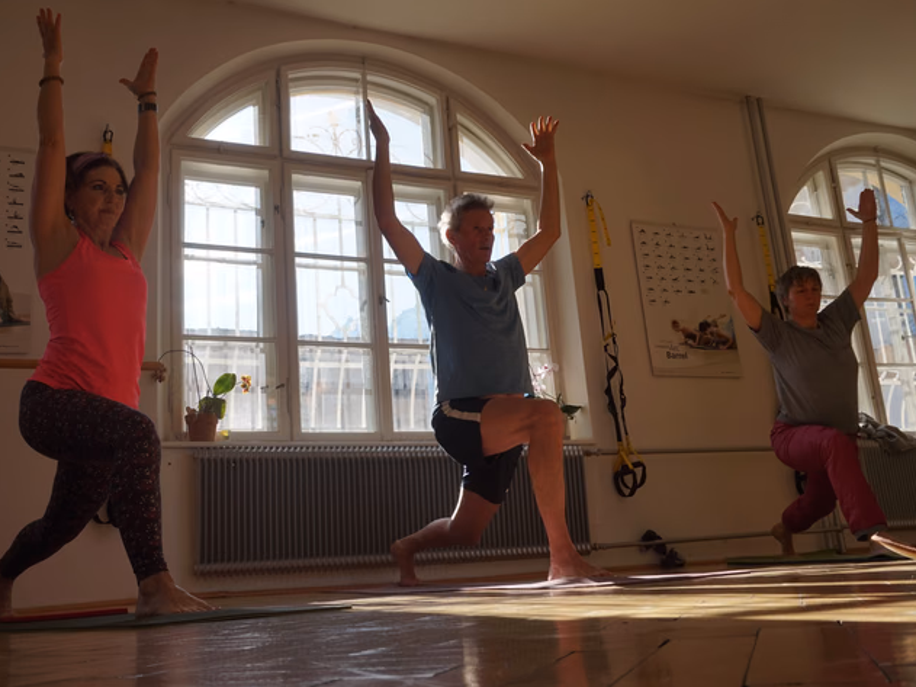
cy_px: 342
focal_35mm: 35
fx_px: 914
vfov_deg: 41.2
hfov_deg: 53.1
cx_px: 414
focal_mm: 21
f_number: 9
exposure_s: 1/100
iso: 100
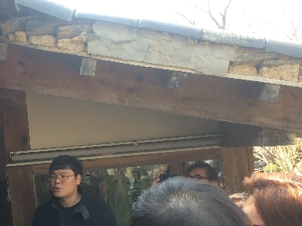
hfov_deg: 33.5
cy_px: 175
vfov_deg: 25.7
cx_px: 67
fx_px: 488
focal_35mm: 56
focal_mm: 4.15
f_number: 2.2
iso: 32
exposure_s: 1/122
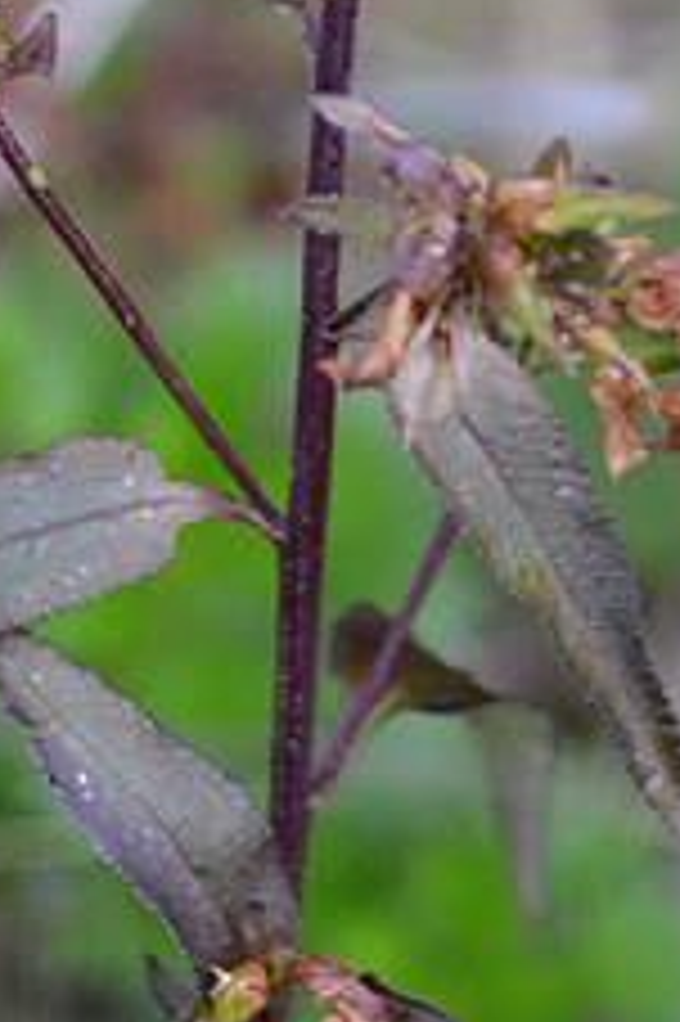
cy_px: 315
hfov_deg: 2.4
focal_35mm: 576
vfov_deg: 3.6
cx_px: 270
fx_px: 16344
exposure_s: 1/200
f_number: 4.5
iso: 1600
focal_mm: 150
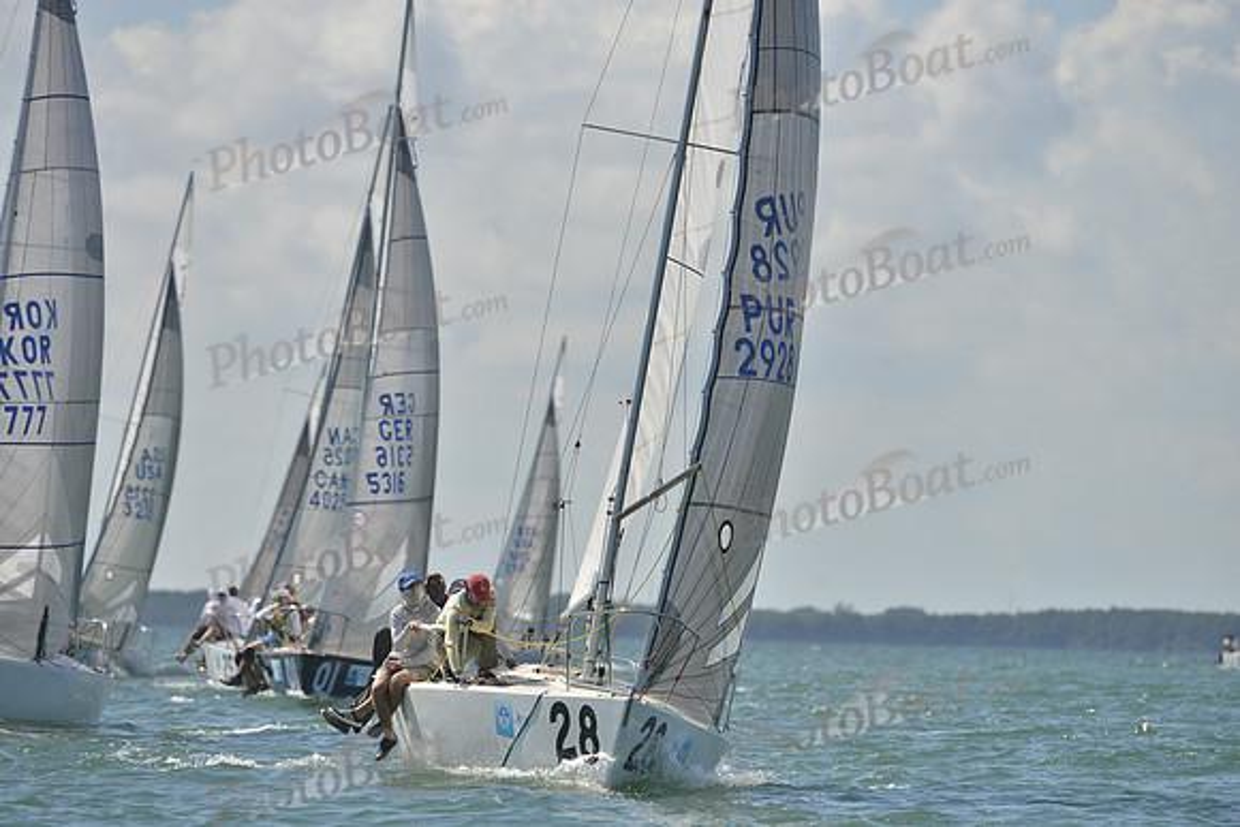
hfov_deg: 6.1
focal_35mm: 340
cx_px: 620
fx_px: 11713
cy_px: 414
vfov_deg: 4.0
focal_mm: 340
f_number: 6.3
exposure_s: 1/1250
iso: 200
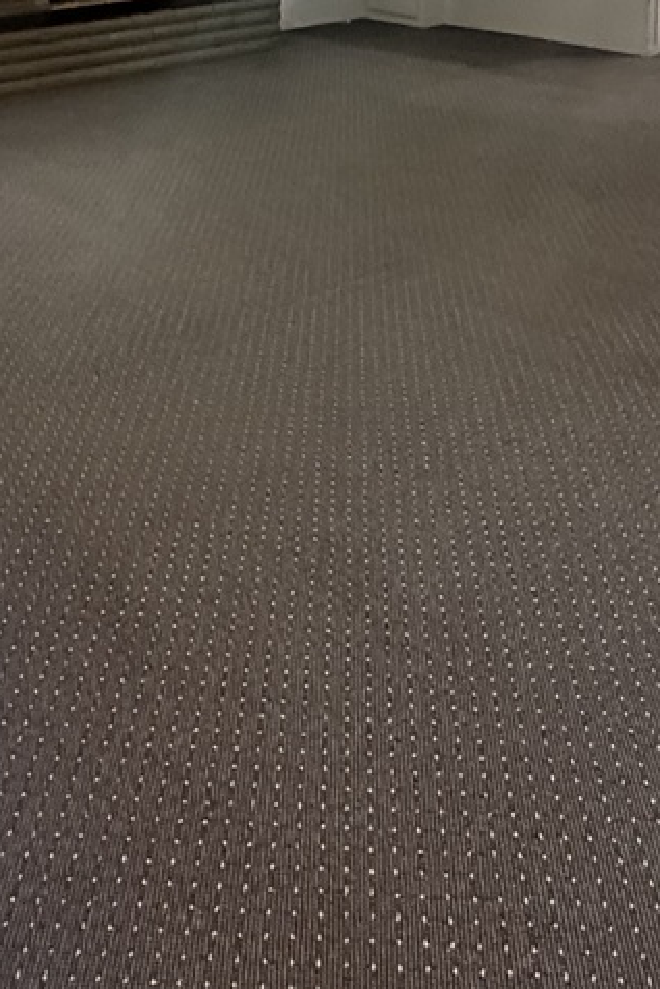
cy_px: 8
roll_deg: +0.2
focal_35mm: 44
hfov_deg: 30.5
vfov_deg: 39.4
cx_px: 311
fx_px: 1210
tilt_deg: -9.7
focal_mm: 2.22
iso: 640
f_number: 2.2
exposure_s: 1/120
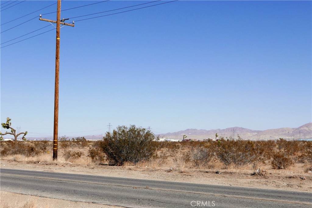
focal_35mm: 62
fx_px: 537
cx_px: 156
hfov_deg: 32.4
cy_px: 104
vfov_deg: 21.9
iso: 200
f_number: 5.6
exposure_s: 1/1600
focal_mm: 28.2
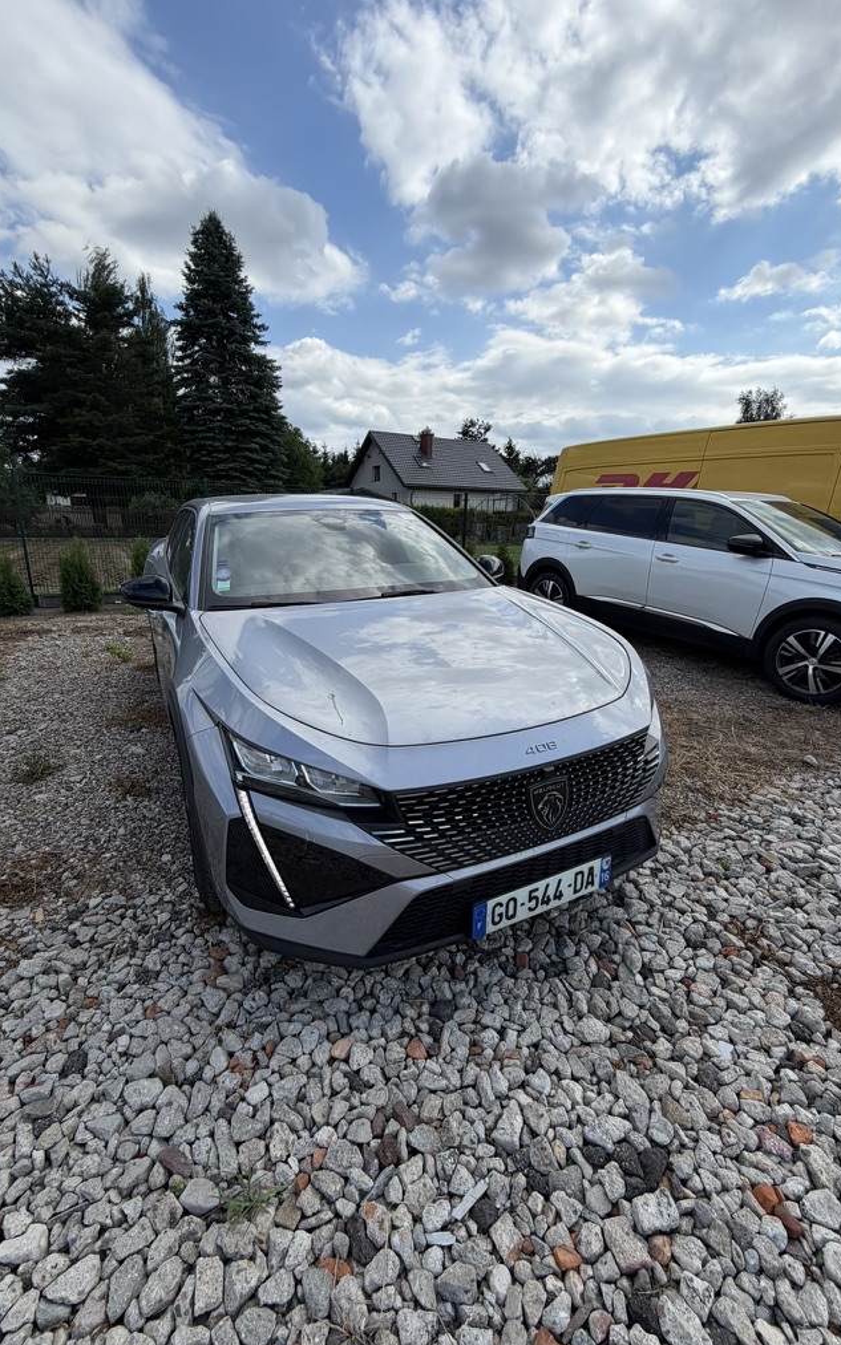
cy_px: 678
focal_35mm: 15
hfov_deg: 74.7
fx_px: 550
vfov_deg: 101.5
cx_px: 400
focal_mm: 2.22
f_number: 2.2
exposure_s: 1/914
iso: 20
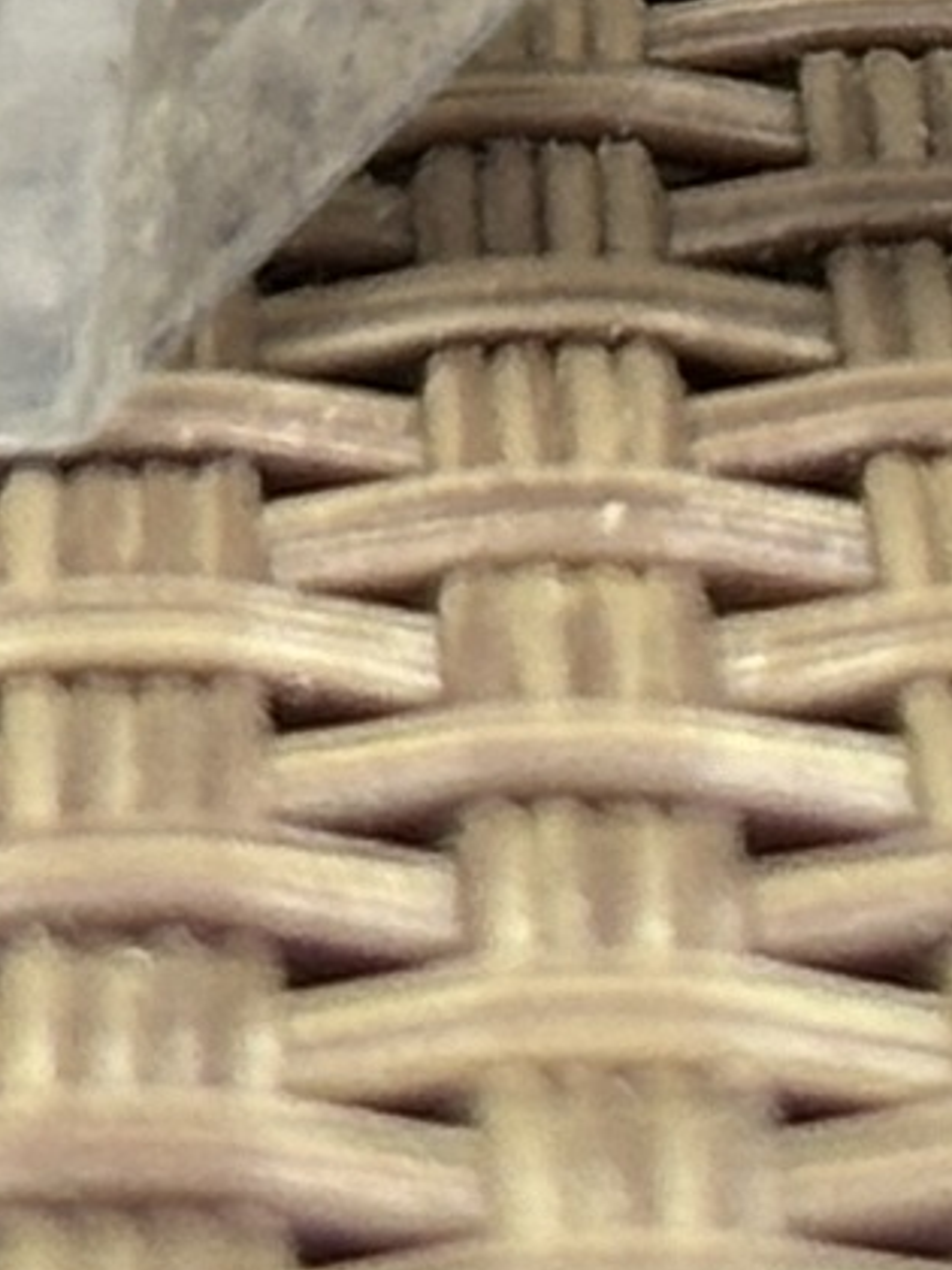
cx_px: 904
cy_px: -2776
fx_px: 13714
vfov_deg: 5.0
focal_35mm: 374
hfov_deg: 4.0
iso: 40
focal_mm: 5.96
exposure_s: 1/50
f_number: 1.6
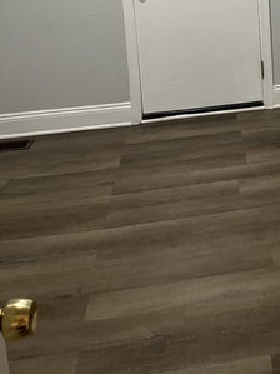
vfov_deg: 29.8
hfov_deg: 23.6
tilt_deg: -10.4
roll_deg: +2.8
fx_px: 626
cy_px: -41
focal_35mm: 58
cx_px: 310
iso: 160
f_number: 1.6
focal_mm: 5.1
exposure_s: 1/60
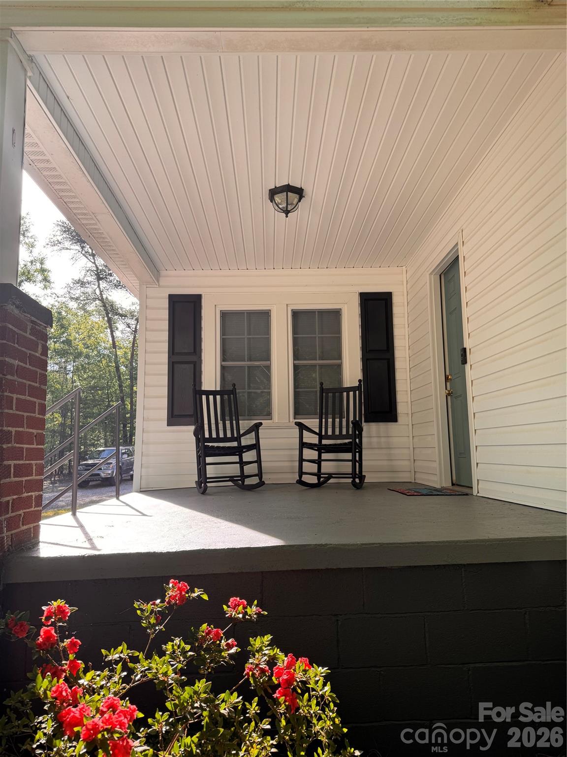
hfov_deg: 56.8
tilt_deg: +8.2
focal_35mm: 24
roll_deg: +0.7
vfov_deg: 71.6
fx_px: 524
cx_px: 284
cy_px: 378
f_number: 1.78
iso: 80
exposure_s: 1/460
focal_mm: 6.76
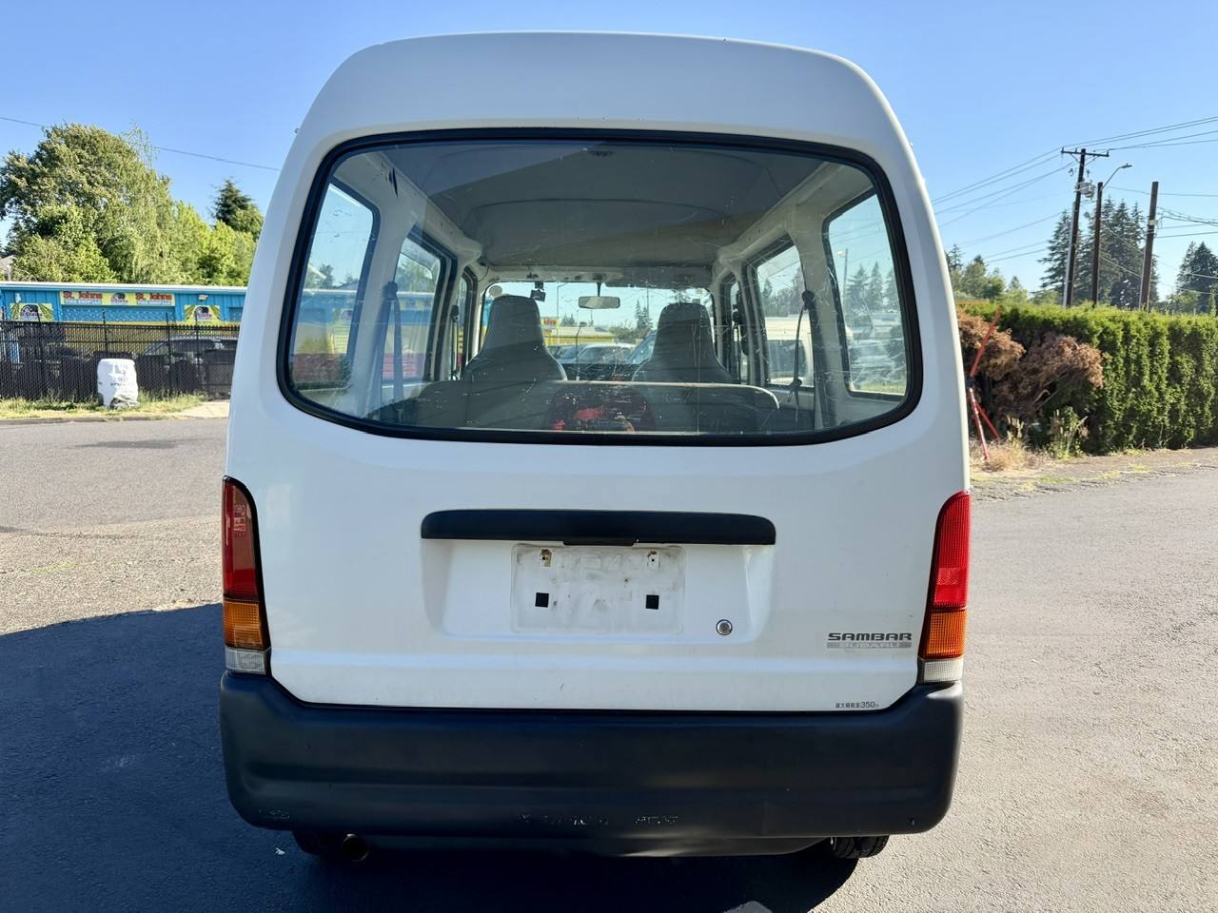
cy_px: 456
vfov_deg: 56.8
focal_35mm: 24
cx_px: 609
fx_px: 844
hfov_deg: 71.6
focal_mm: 6.76
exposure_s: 1/2110
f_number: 1.78
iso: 100
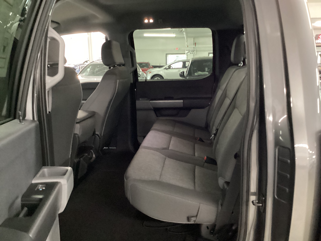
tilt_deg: -13.1
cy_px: 120
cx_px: 160
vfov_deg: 45.4
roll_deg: +0.4
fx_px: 287
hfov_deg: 58.4
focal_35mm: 31
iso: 800
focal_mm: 3.3
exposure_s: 1/24
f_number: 2.4
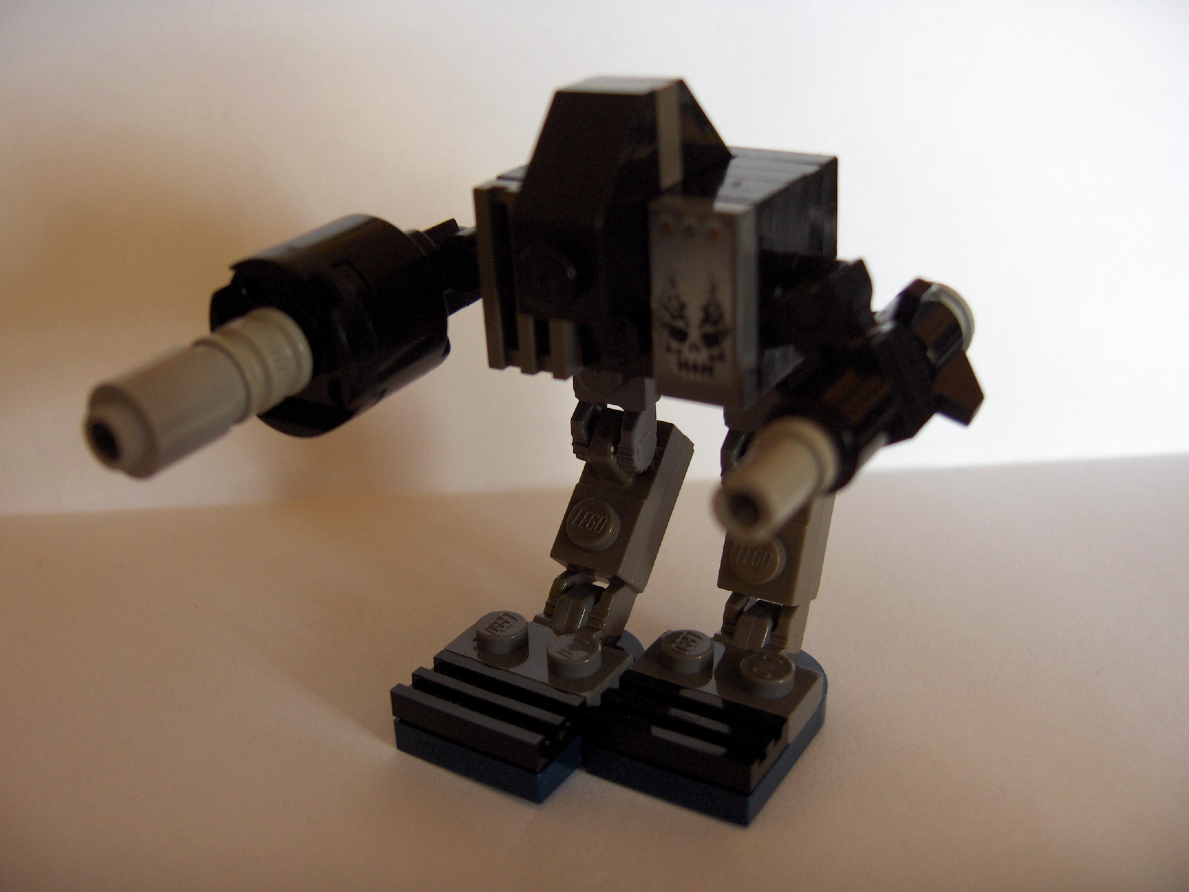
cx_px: 594
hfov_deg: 47.9
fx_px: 1340
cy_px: 446
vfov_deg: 36.8
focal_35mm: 39
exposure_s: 1/23.9
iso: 200
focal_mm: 8
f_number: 2.8
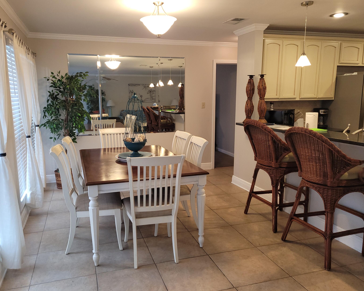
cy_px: 144
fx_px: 302
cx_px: 172
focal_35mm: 28
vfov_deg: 51.5
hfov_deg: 62.2
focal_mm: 5.4
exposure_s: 1/60
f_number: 1.8
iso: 125
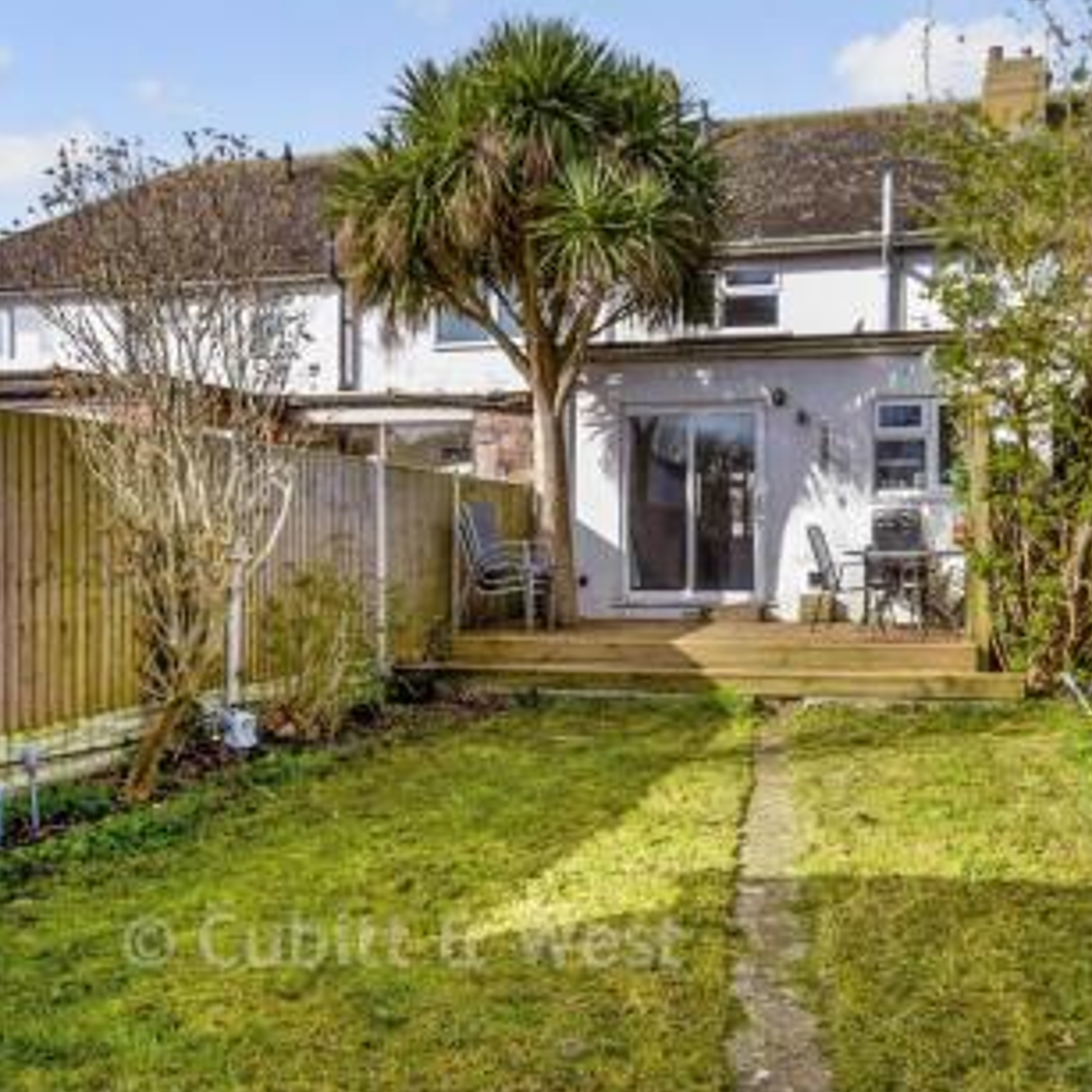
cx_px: 672
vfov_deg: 55.6
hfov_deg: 55.1
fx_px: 1035
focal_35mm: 29
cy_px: 553
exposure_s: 1/320
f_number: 8
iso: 200
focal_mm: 15
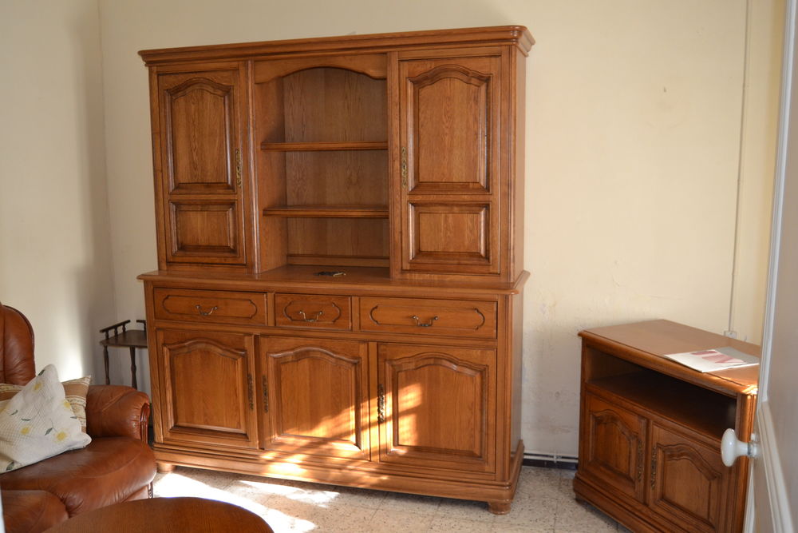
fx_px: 732
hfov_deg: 57.2
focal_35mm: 33
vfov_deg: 40.0
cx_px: 399
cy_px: 266
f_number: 3.5
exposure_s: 1/60
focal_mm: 22
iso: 900
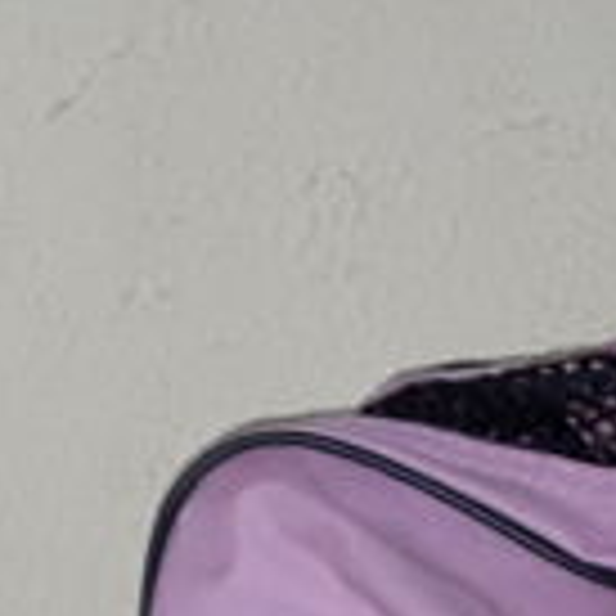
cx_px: -99
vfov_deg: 9.7
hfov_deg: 9.9
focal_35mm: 174
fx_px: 3503
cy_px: 953
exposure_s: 1/33
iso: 80
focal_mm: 2.91
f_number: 1.9
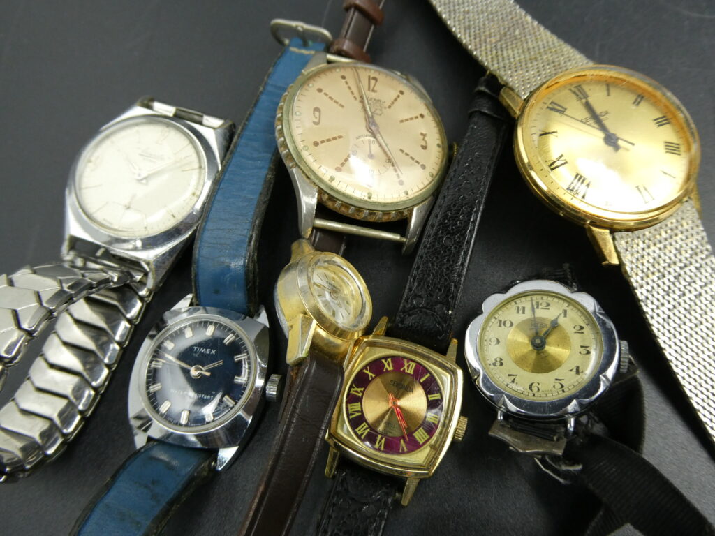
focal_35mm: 28
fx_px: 578
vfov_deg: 49.7
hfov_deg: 63.4
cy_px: 268
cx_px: 358
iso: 250
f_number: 3.5
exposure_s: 1/80
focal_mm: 5
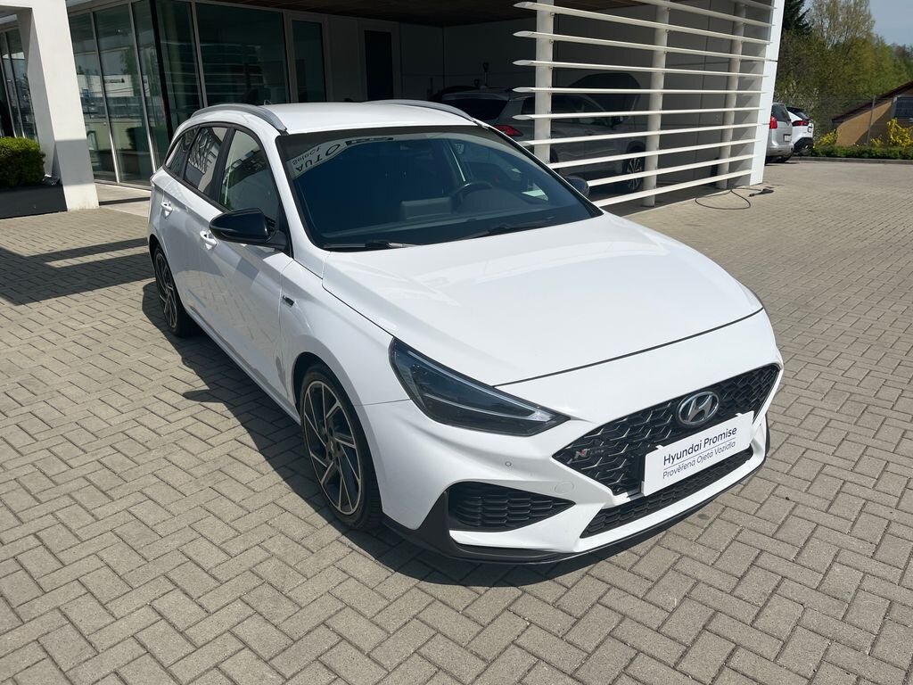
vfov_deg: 53.1
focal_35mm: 26
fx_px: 686
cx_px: 456
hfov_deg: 67.3
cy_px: 342
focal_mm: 5.1
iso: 50
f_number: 1.6
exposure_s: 1/9901
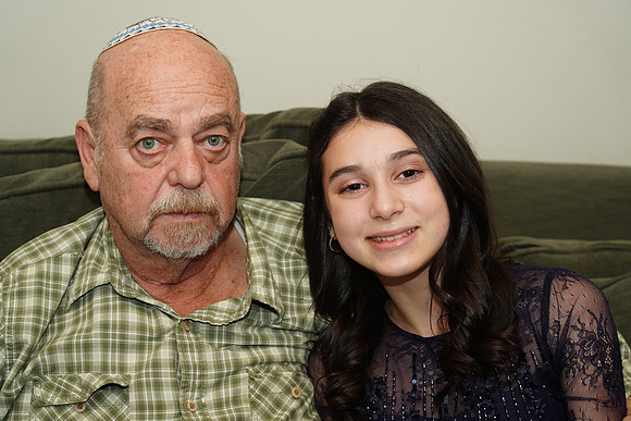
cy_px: 210
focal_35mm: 94
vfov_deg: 14.6
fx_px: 1648
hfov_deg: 21.7
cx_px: 316
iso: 800
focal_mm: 94
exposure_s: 1/100
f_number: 5
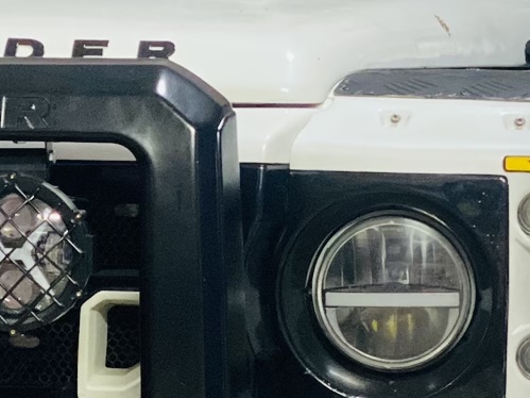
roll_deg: -1.9
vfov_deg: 7.1
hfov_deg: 9.4
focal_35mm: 210
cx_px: 85
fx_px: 3215
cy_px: 206
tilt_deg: -2.9
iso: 400
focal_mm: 6
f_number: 2
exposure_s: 1/40
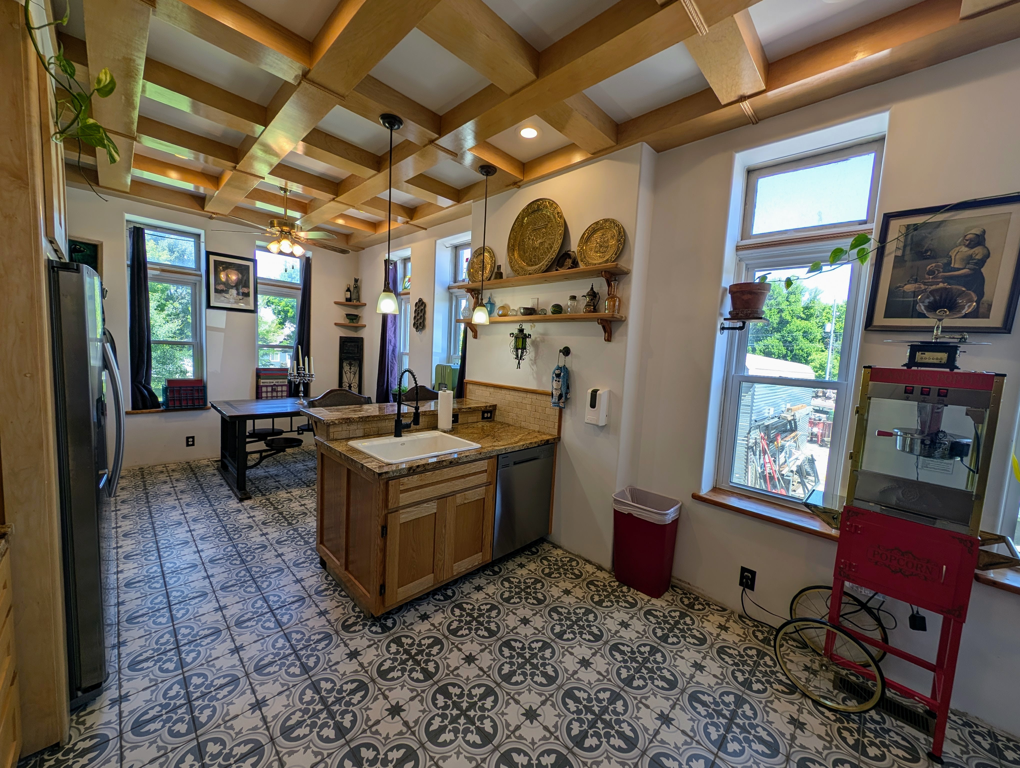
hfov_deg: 110.5
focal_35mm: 12
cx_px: 510
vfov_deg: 94.6
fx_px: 354
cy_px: 384
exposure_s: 1/159
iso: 41
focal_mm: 2.23
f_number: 1.95
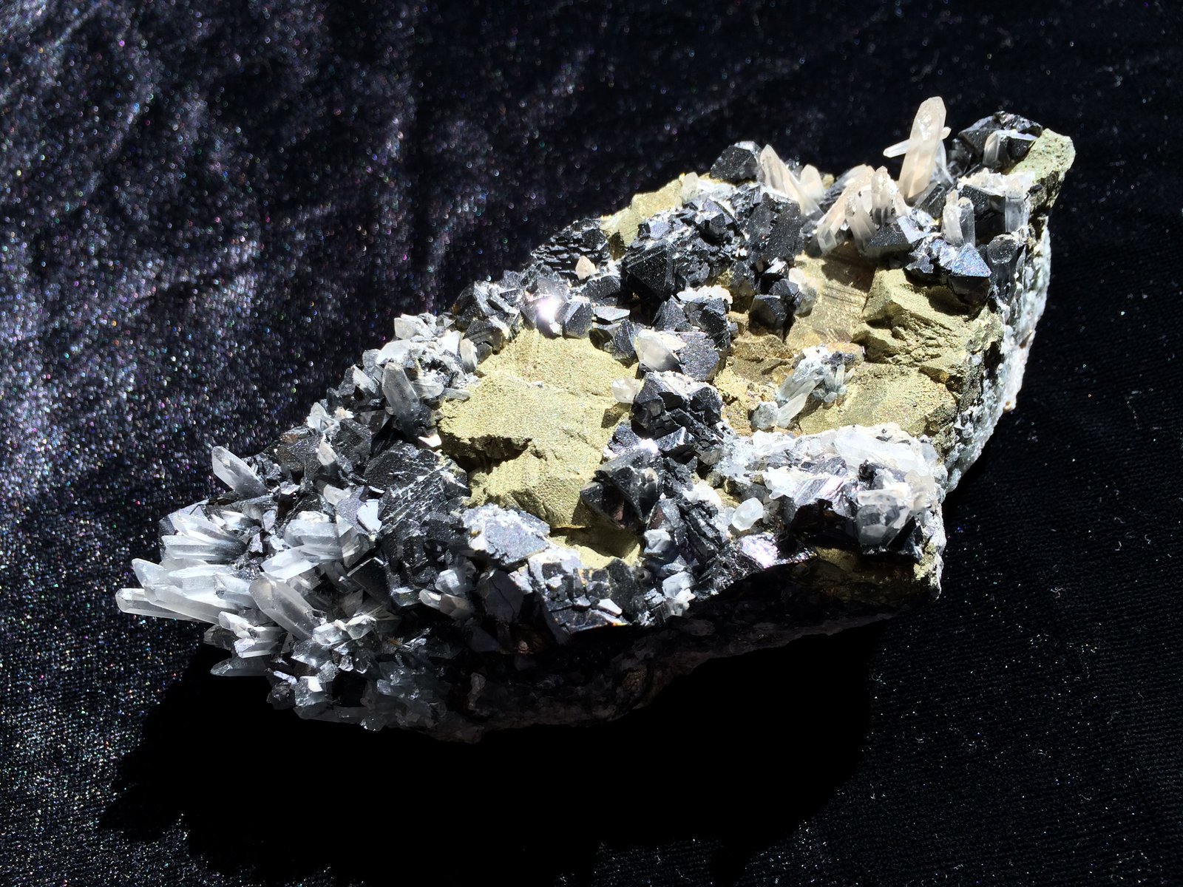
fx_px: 991
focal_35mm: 29
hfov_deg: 61.7
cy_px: 444
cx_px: 592
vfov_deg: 48.2
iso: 32
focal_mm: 4.15
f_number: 2.2
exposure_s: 1/173
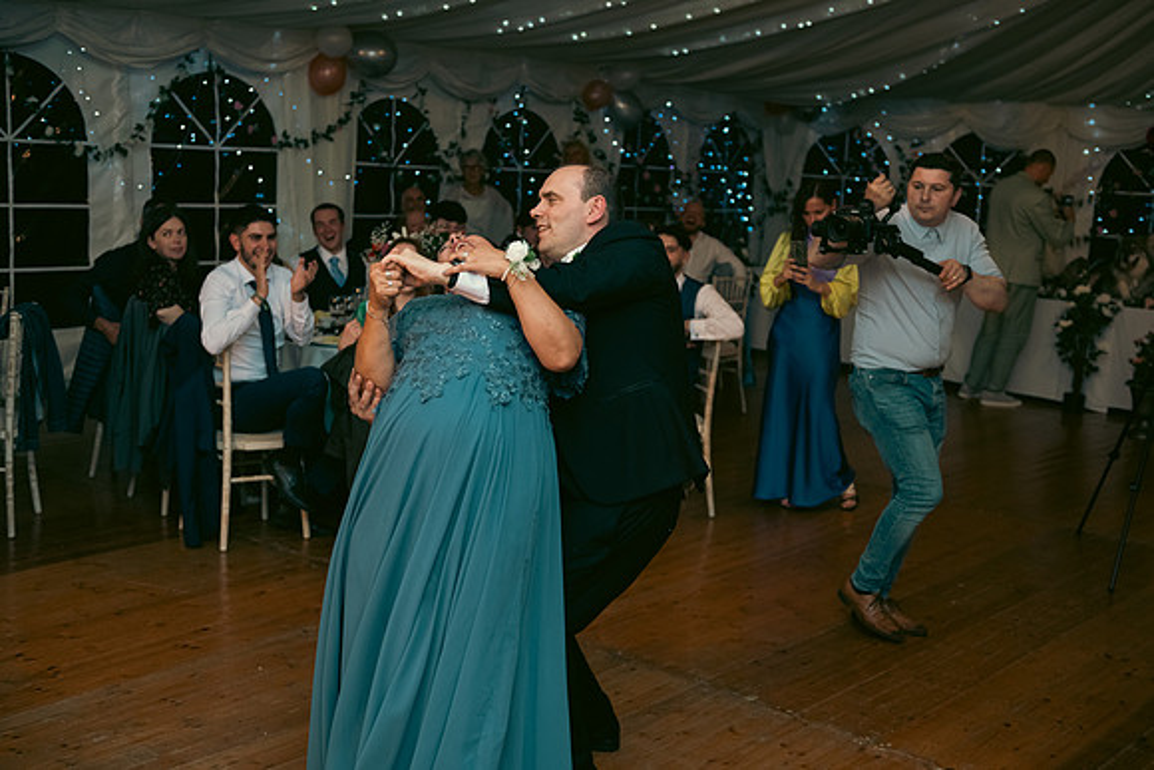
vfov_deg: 30.5
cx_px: 577
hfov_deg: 44.5
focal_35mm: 44
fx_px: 1411
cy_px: 385
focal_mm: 44
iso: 800
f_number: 3.5
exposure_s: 1/160
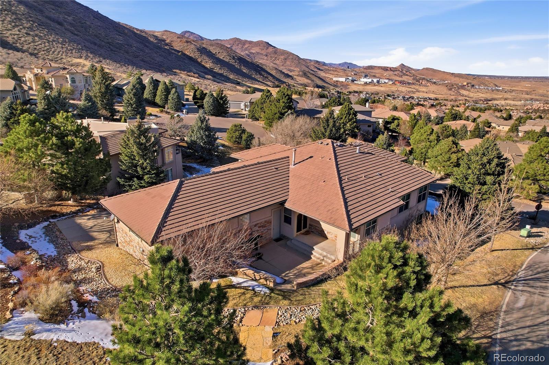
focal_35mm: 22
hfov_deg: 78.6
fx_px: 335
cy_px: 182
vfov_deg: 57.2
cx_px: 274
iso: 100
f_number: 2.8
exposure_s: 1/160
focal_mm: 8.4
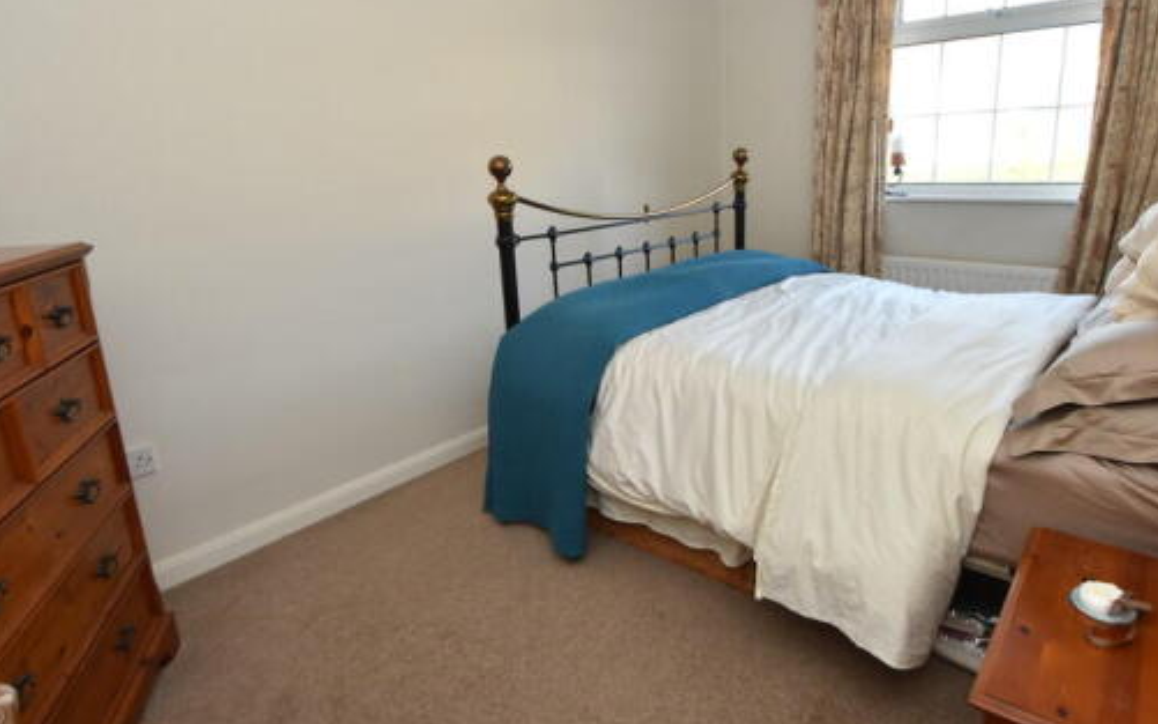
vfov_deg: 59.4
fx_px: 631
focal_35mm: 20
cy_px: 311
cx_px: 669
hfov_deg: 84.4
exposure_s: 1/125
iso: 720
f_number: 5.6
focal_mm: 10
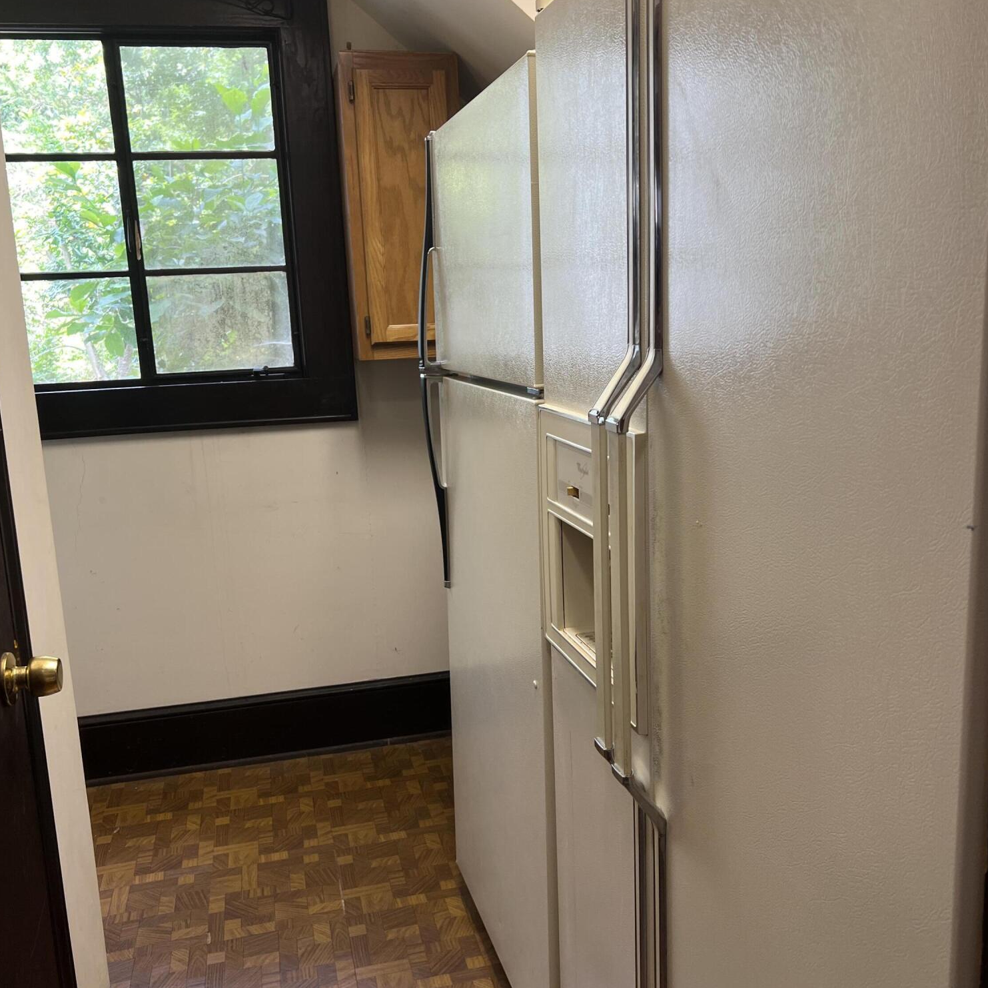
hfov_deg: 52.5
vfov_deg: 52.5
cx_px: 492
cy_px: 488
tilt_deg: -11.3
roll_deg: +2.2
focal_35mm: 31
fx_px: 1001
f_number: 1.5
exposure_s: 1/60
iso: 80
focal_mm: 5.7
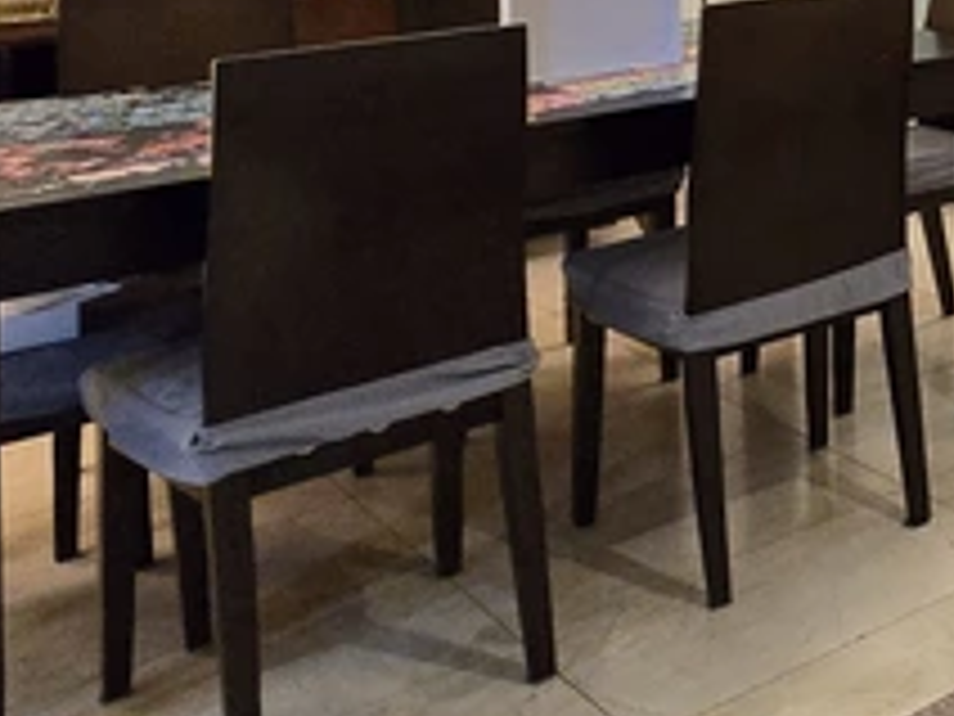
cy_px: -189
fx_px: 1350
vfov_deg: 25.8
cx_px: 1566
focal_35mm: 49
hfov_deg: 24.8
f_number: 2.2
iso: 800
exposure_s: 1/60
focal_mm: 2.2
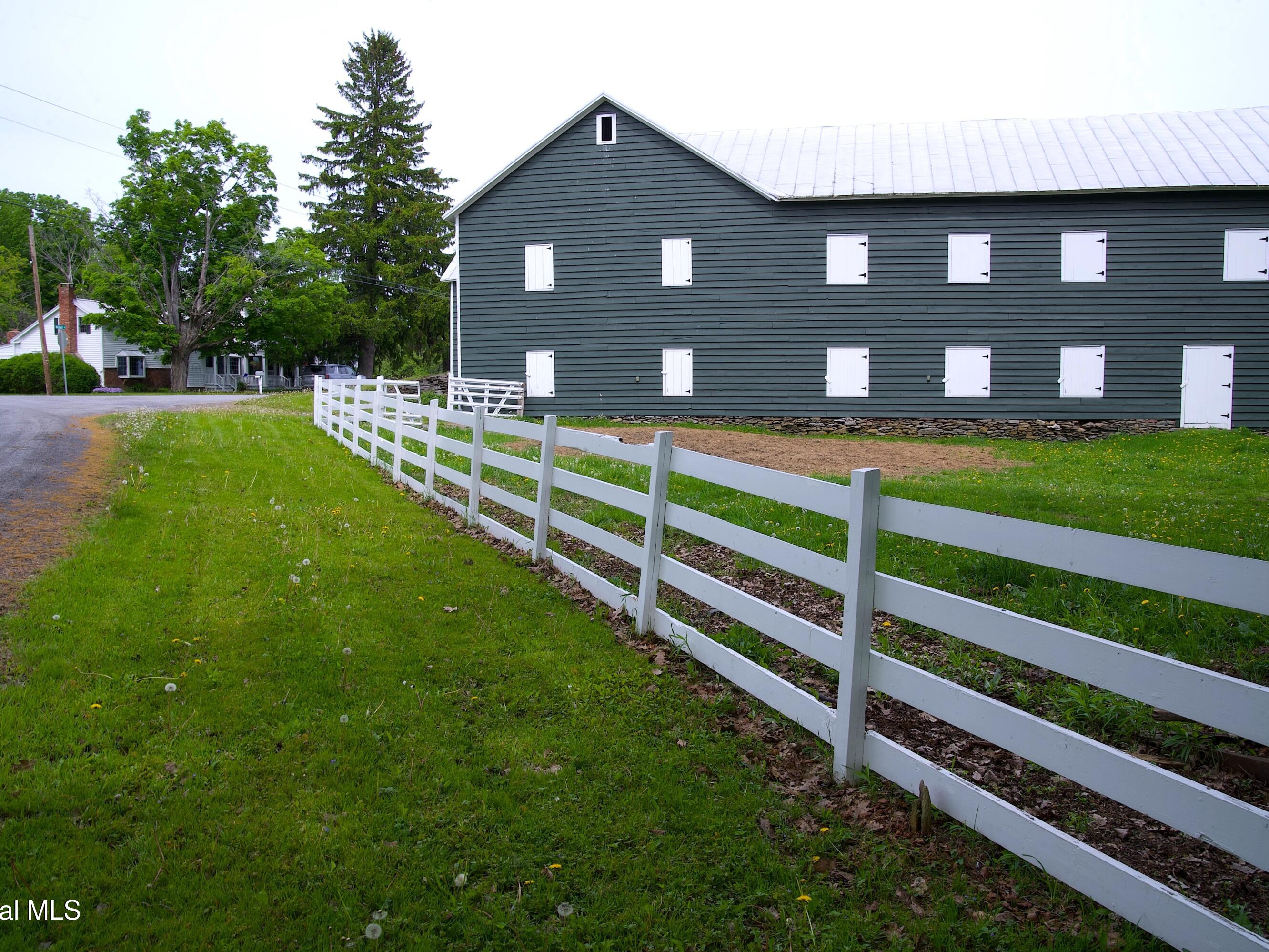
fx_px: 953
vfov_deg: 53.1
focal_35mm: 26
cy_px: 477
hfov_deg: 67.3
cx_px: 654
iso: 100
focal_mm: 24
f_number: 20
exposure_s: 1/30
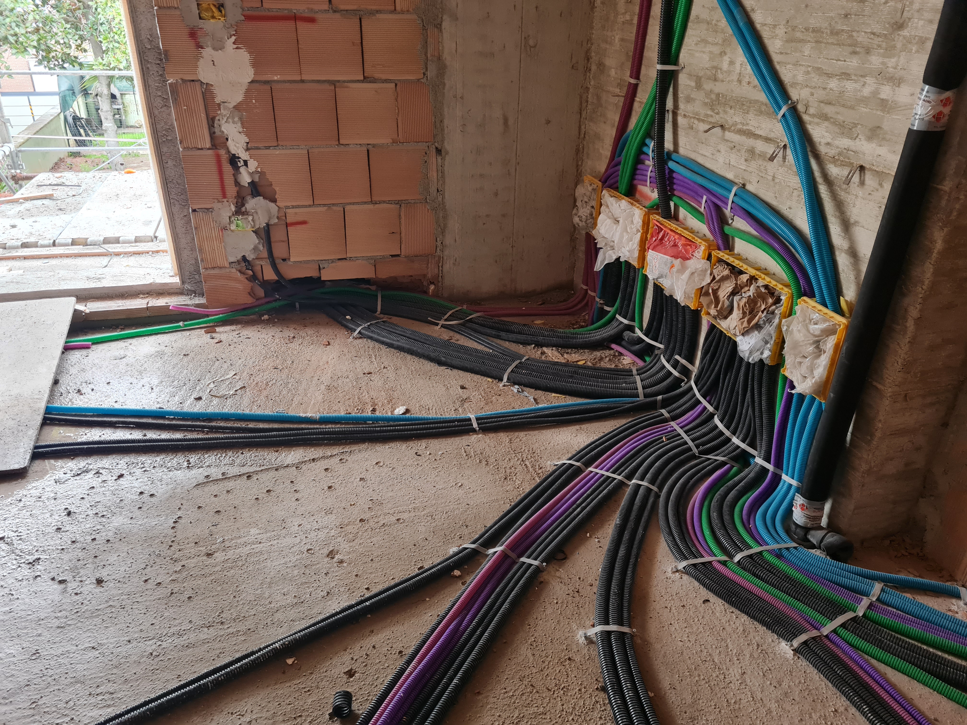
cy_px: 362
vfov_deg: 53.1
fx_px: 726
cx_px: 484
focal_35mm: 26
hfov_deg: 67.3
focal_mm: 5.4
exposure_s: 1/50
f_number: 1.8
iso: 400
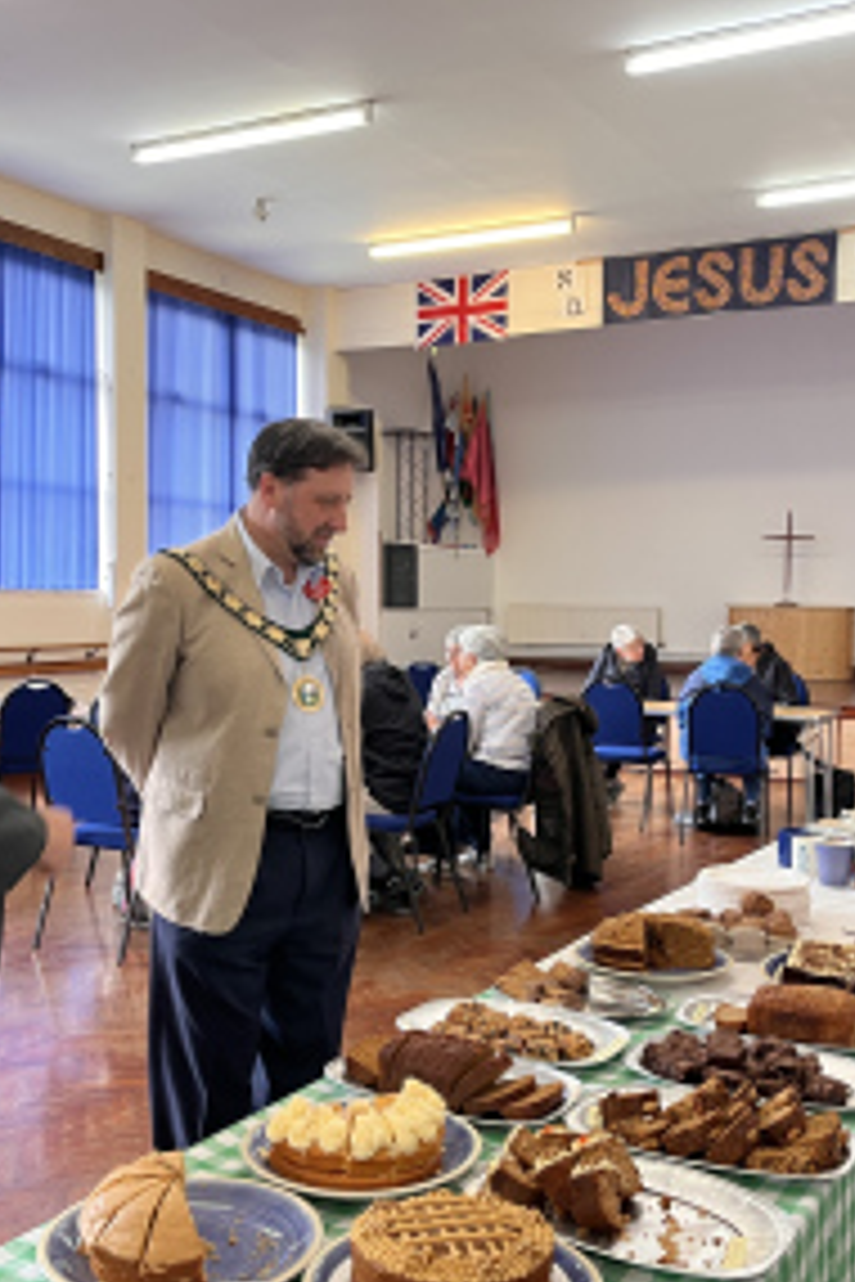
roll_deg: -0.2
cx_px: 436
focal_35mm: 38
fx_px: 1354
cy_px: 670
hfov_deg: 35.1
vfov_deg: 50.7
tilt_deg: -4.0
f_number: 1.6
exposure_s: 1/50
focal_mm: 5.1
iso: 80
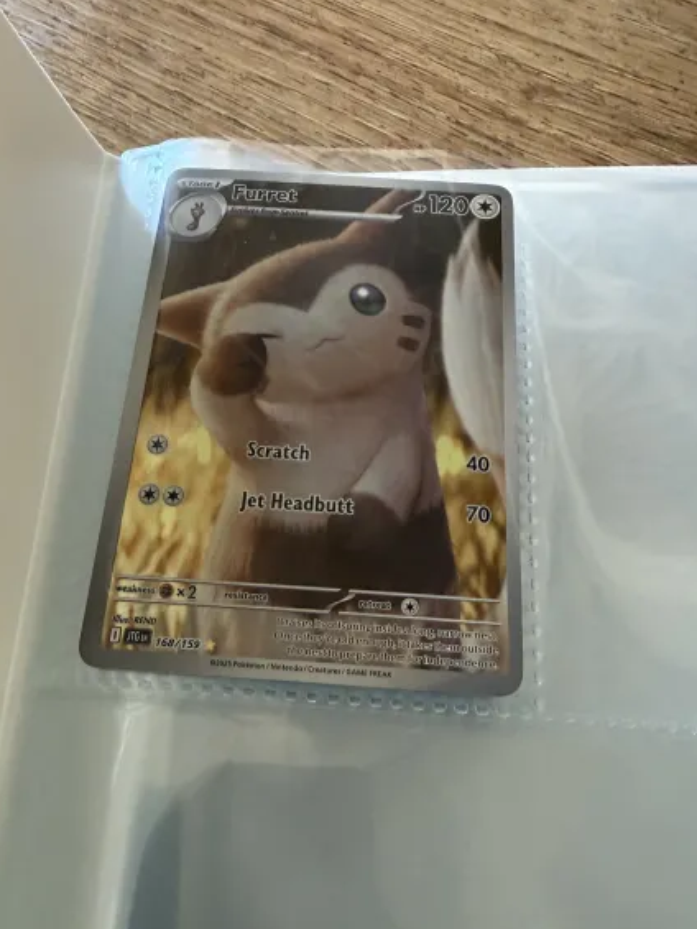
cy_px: 408
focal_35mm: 34
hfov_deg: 41.8
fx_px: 912
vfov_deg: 53.8
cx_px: 342
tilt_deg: -62.8
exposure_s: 1/100
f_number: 2.2
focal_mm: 2.22
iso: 200
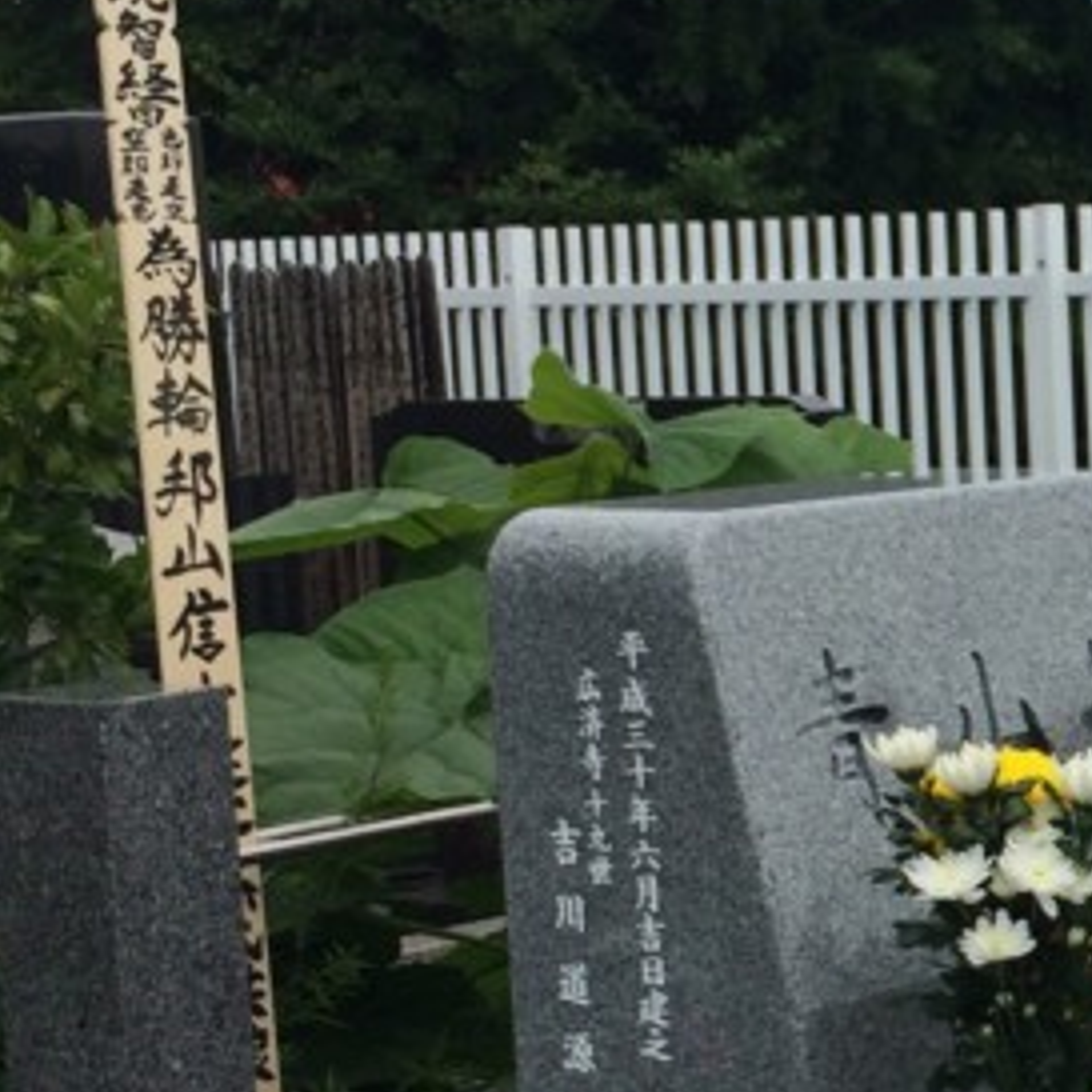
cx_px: 1532
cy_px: 708
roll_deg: +2.9
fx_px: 3426
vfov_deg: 18.1
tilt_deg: -9.9
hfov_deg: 16.8
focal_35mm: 96
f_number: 2.2
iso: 32
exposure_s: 1/2415
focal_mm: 4.15
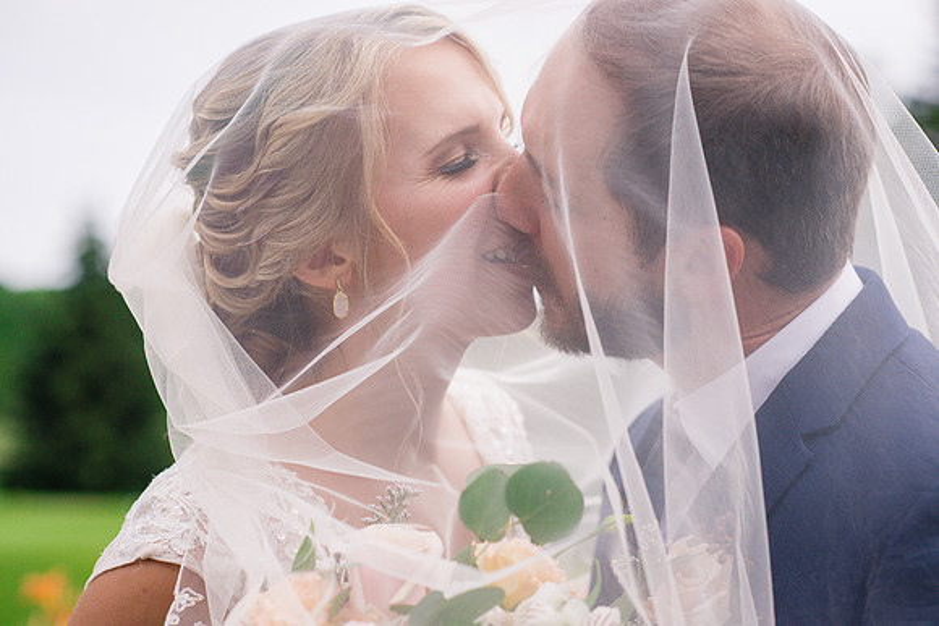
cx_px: 470
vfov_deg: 16.1
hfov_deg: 23.9
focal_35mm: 85
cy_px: 313
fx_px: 2217
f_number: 3.5
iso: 500
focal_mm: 85
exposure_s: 1/4000
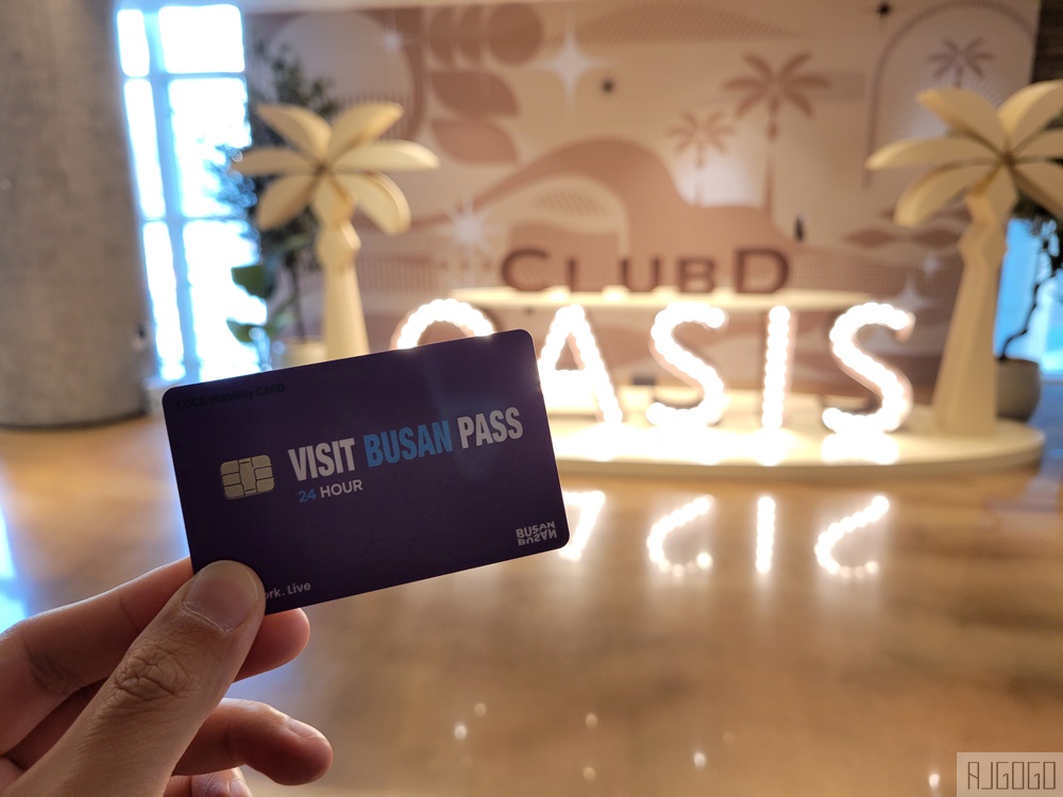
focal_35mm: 26
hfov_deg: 67.3
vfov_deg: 53.1
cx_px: 532
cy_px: 398
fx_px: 798
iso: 250
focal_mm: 5.4
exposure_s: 1/120
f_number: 1.8
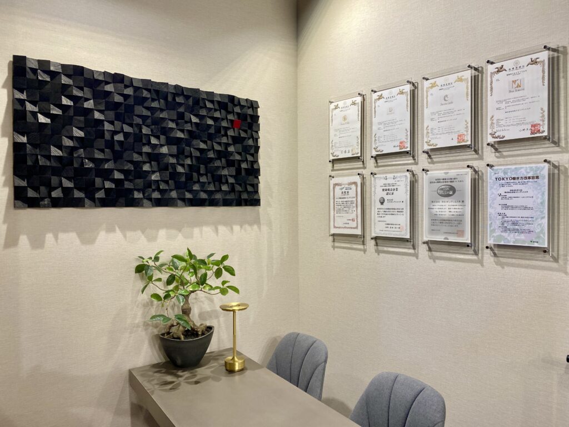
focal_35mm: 26
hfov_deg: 67.3
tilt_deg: -1.8
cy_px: 214
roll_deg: +0.1
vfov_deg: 53.1
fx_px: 427
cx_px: 284
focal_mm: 4.25
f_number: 1.8
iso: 100
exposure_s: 1/100
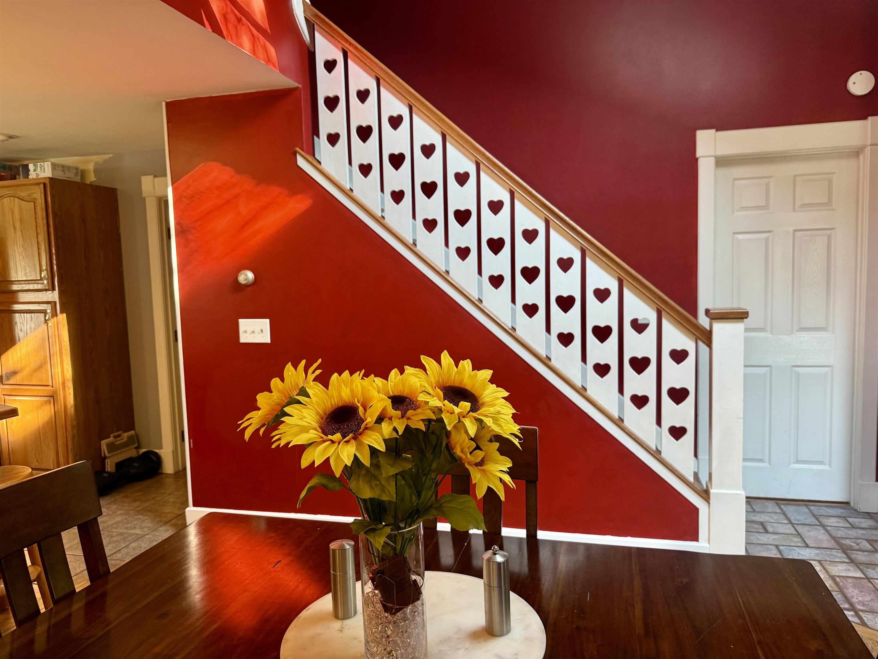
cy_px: 330
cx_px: 439
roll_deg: +1.0
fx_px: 609
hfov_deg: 71.6
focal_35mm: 24
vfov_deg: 56.8
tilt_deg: -3.7
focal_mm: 6.76
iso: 160
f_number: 1.78
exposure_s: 1/60
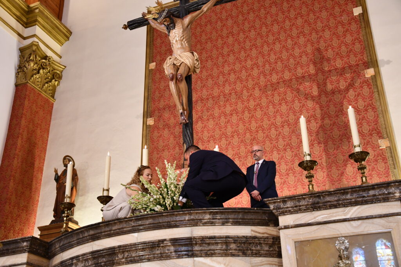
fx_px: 501
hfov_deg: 43.6
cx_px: 200
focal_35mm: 45
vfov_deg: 29.9
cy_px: 134
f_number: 4.2
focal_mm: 30
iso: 2500
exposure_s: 1/125
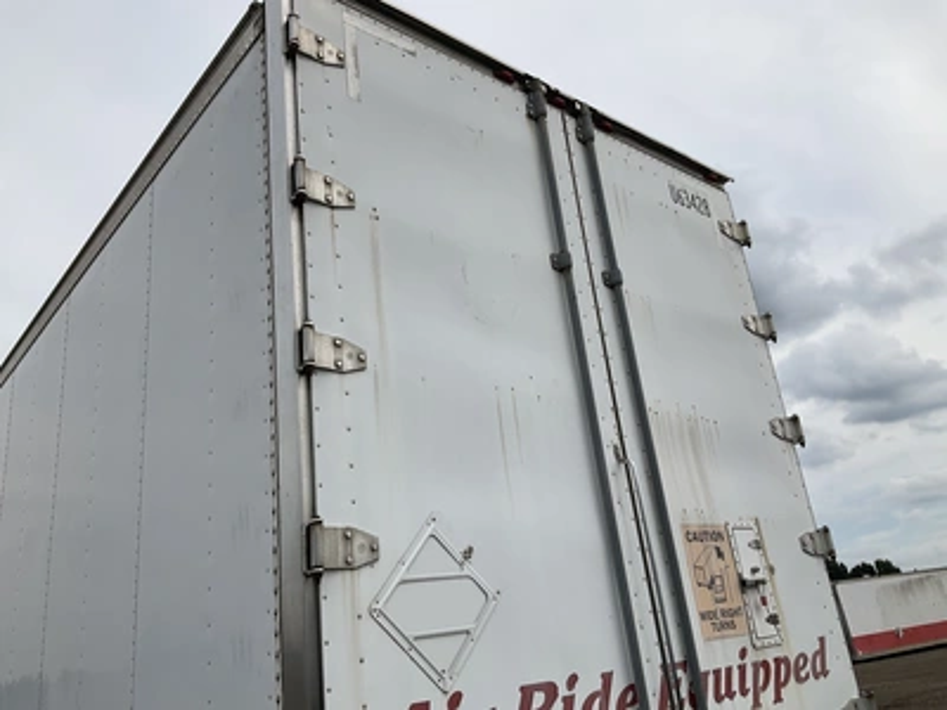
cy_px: 355
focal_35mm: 29
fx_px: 793
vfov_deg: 48.2
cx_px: 474
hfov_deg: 61.7
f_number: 1.8
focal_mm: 3
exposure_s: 1/3322
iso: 25
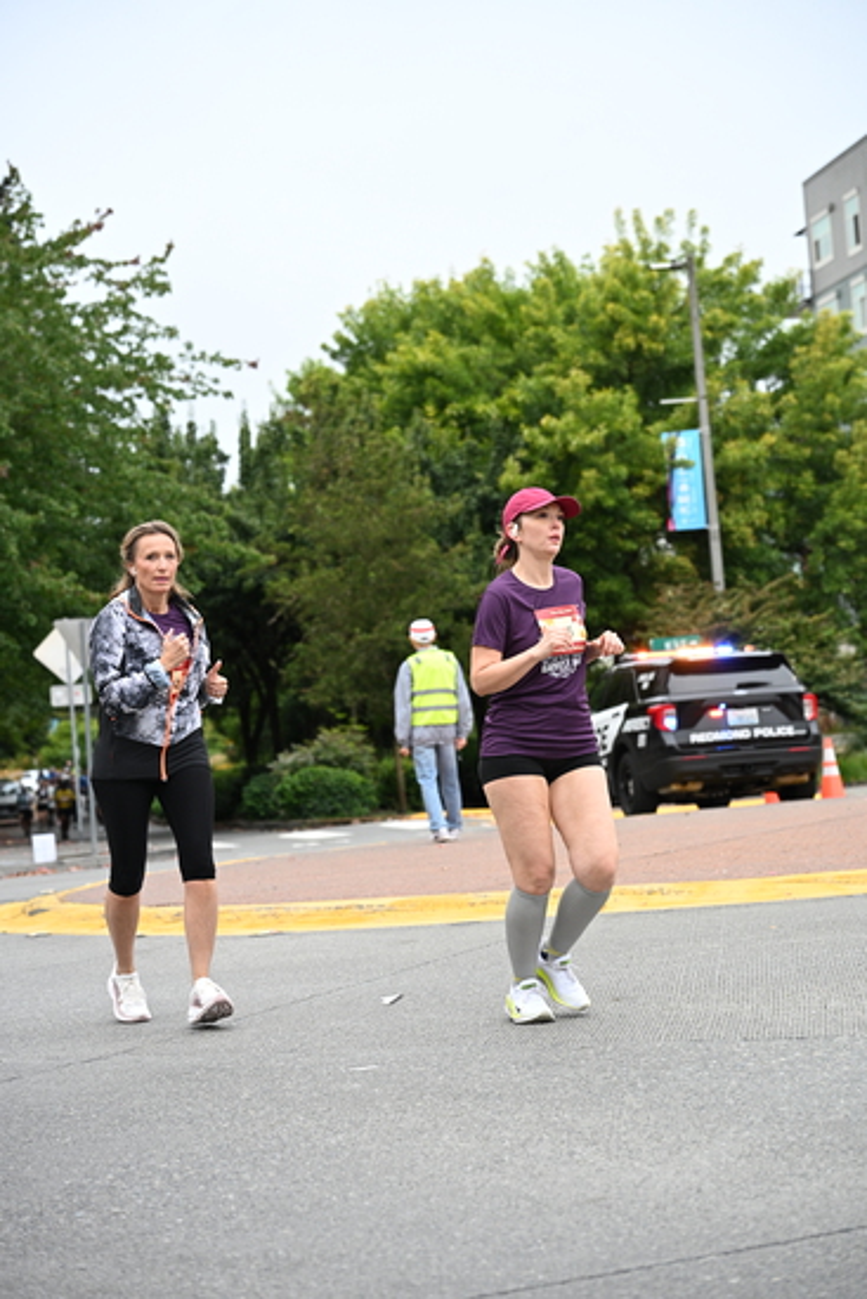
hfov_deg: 18.2
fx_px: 2707
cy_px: 650
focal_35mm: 75
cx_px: 434
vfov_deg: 27.0
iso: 1600
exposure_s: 1/800
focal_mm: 75
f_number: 4
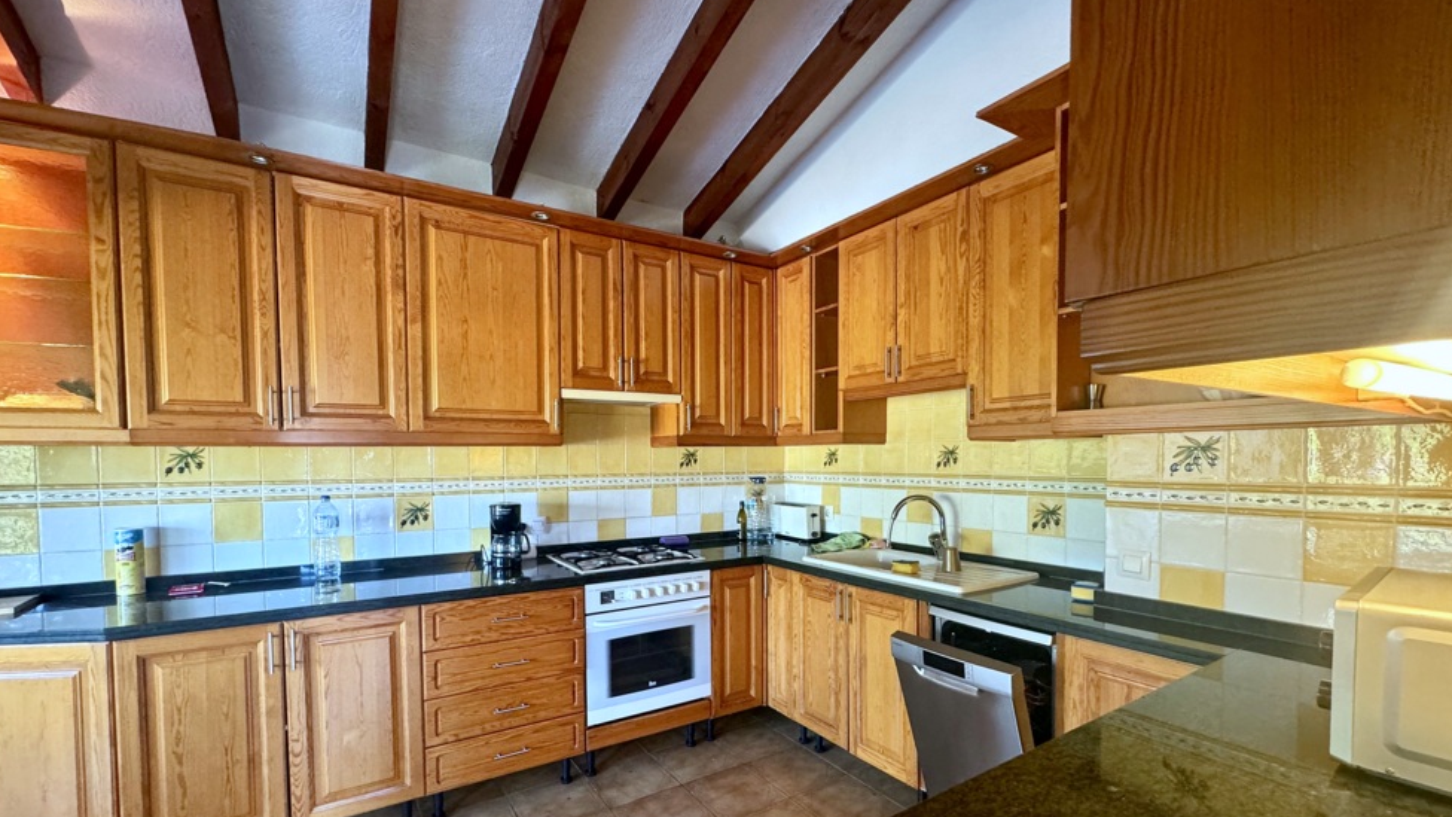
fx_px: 616
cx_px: 720
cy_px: 481
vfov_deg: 66.6
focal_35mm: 16
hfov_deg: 99.4
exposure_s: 1/50
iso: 400
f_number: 2.2
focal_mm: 2.22
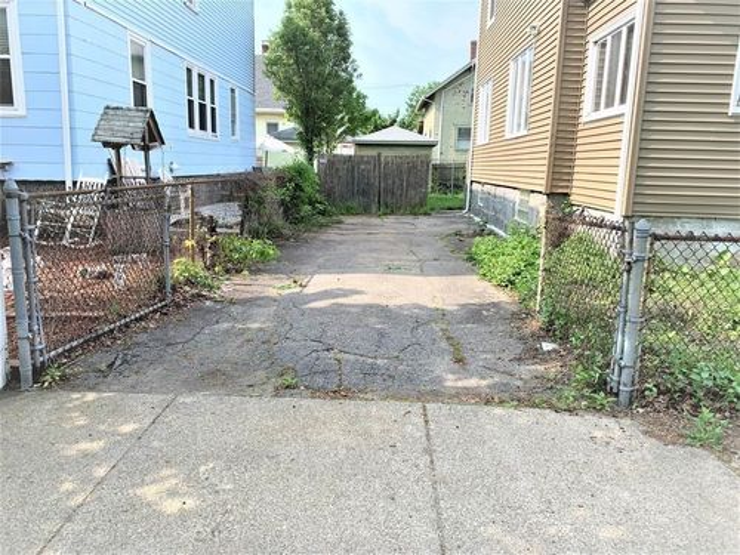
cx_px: 370
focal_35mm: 26
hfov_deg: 67.3
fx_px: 556
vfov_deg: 53.1
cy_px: 278
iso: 25
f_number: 1.8
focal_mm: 4.25
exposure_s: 1/771
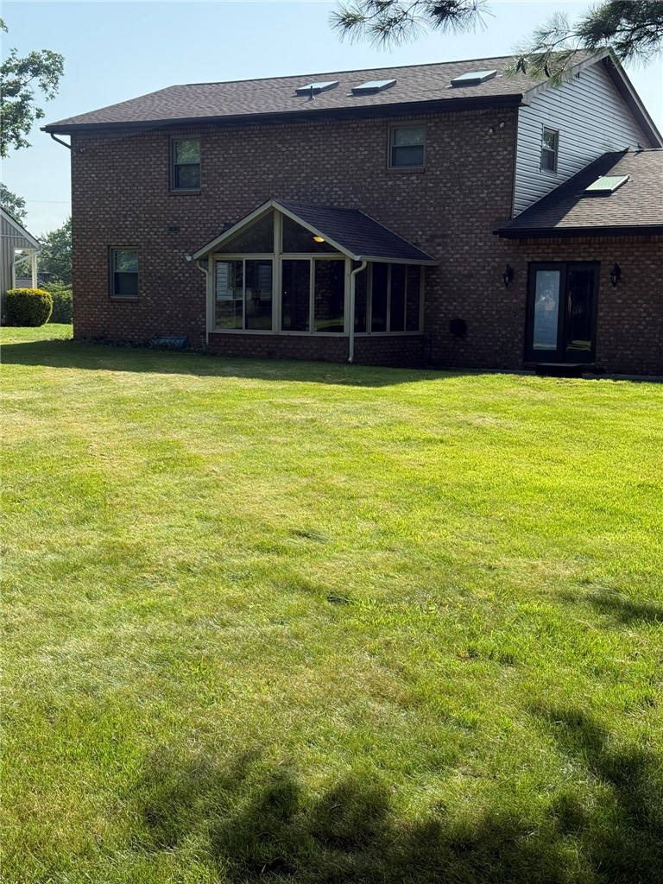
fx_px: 1226
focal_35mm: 48
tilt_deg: -5.5
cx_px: 332
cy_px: 442
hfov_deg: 30.3
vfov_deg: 39.7
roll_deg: -1.8
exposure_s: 1/2088
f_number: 1.78
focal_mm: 6.76
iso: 64
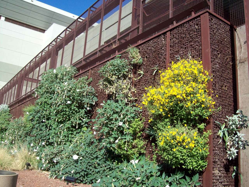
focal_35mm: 36
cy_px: 94
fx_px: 259
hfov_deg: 51.4
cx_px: 124
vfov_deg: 39.7
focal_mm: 6
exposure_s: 1/385
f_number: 4.8
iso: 80
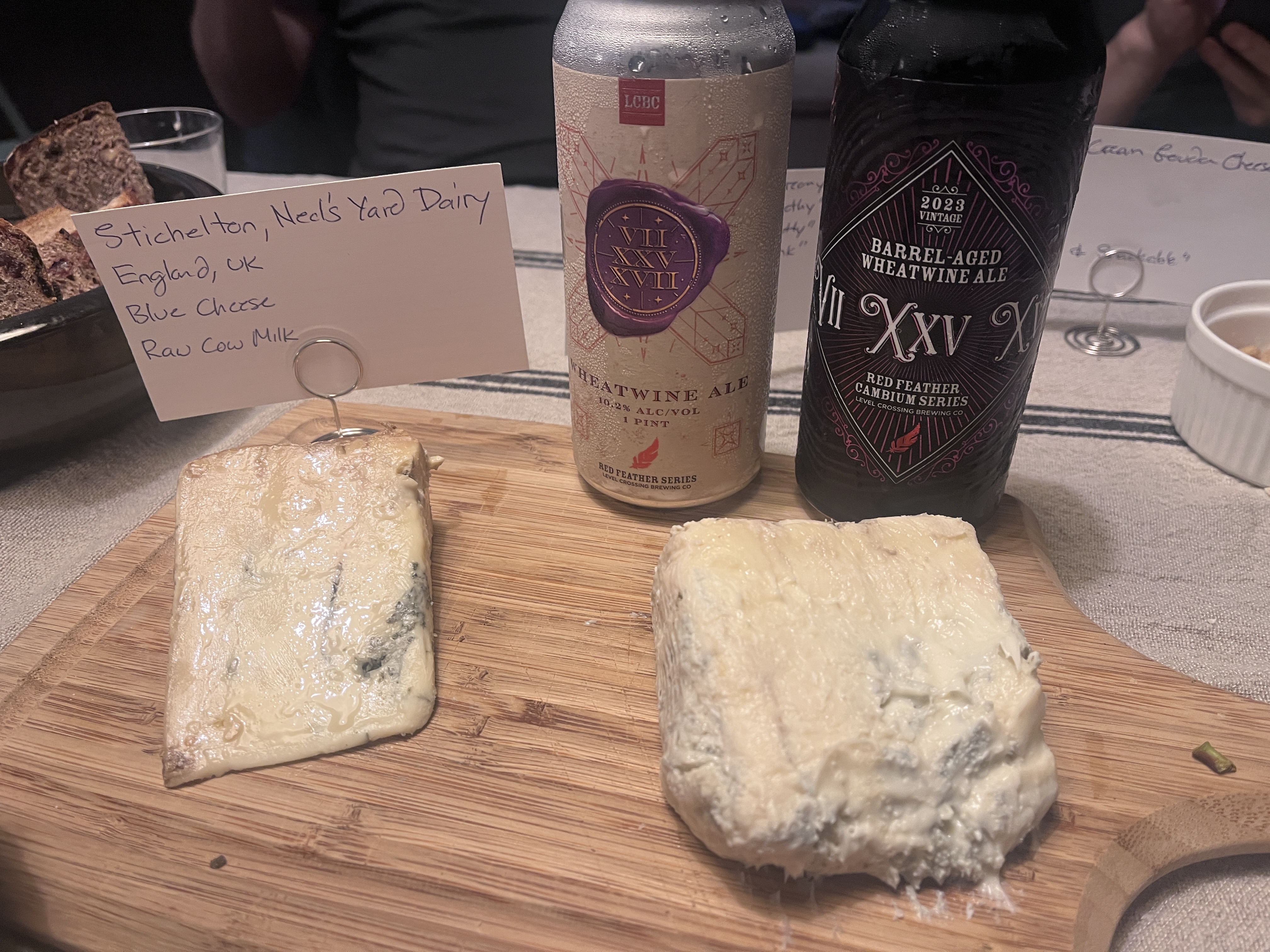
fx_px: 954
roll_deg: +0.4
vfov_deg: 53.1
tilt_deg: -33.2
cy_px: 476
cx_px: 635
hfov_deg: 67.3
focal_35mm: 26
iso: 125
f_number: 1.6
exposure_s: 1/60
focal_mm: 5.1
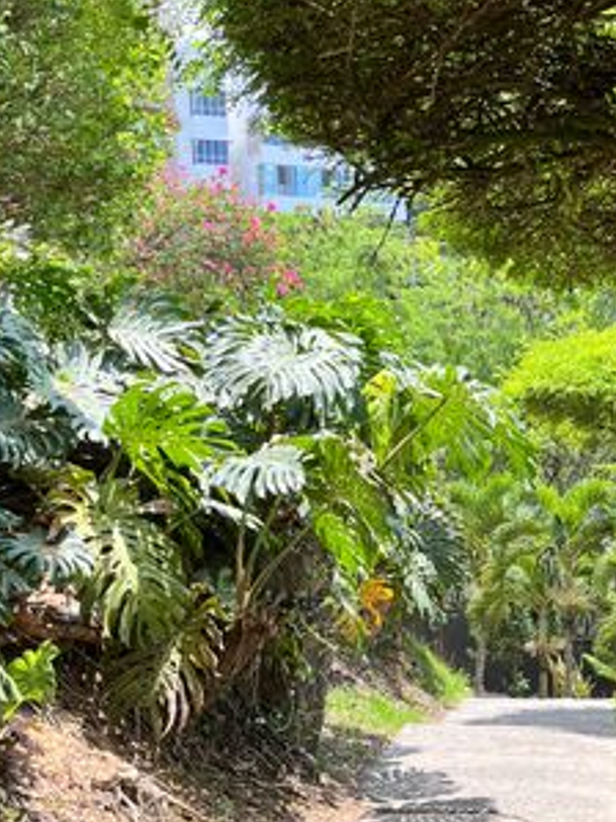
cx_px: 385
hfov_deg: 25.1
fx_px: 1377
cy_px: 485
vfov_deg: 33.2
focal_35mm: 58
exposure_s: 1/943
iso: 50
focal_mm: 5.1
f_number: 1.6
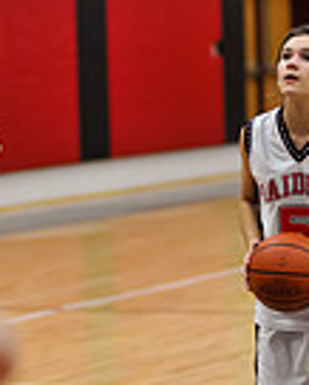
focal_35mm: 264
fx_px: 3015
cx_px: 316
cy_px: 229
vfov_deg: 7.3
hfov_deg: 5.9
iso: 1100
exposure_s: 1/500
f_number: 2
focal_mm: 85
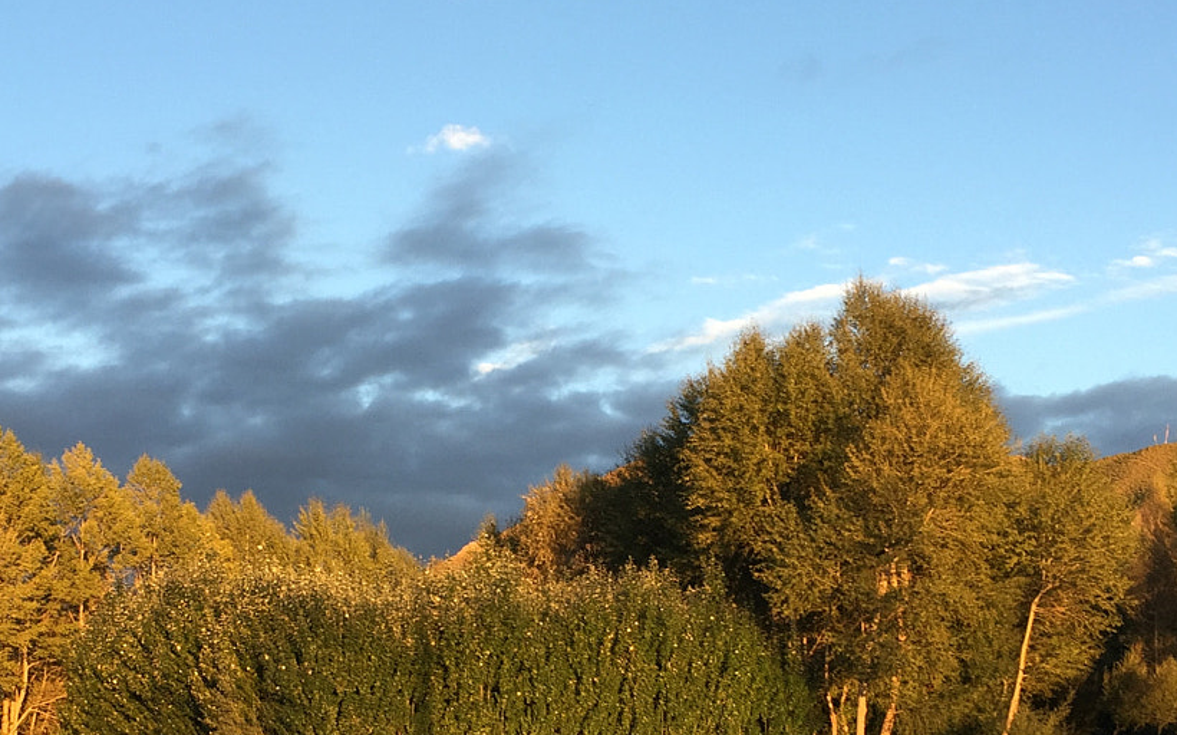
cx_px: 459
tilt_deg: +5.6
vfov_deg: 21.2
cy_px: 636
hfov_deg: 33.9
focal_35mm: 60
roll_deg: -0.2
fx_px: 1924
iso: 32
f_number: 2.2
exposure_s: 1/132
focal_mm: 4.15
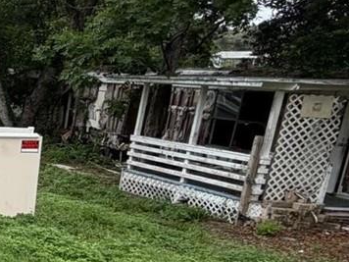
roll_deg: -2.6
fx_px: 635
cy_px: 191
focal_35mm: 63
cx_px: -276
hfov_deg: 21.0
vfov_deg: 23.1
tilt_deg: -11.5
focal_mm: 2.22
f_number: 2.2
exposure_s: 1/751
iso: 40
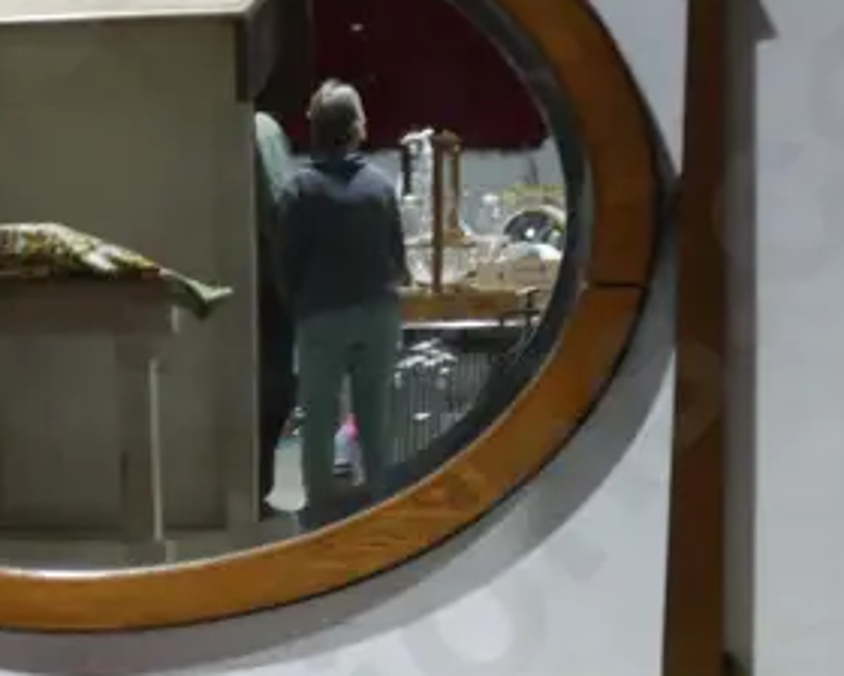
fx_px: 2498
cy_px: 981
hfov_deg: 19.0
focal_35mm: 100
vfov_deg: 14.5
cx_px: 202
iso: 400
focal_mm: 14
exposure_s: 1/60
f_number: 3.5
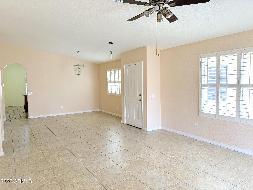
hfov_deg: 71.6
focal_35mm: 24
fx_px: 175
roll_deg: +0.8
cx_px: 126
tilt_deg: -3.6
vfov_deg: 56.8
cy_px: 95
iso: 200
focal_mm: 6.76
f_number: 1.78
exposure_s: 1/177
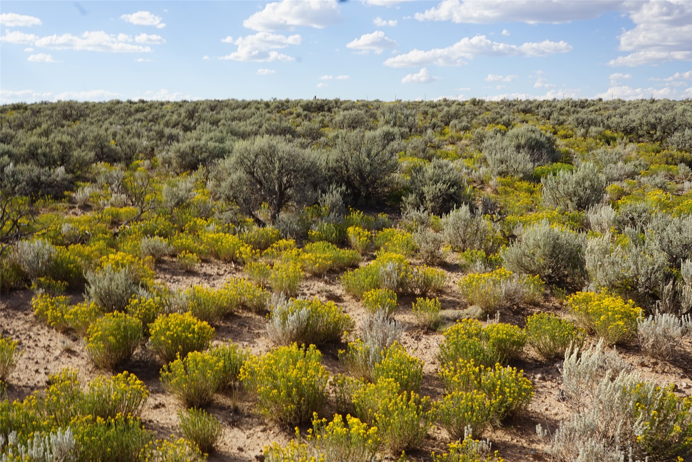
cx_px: 346
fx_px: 711
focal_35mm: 37
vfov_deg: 36.0
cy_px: 231
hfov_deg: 51.9
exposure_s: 1/80
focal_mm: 25
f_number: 14
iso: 100
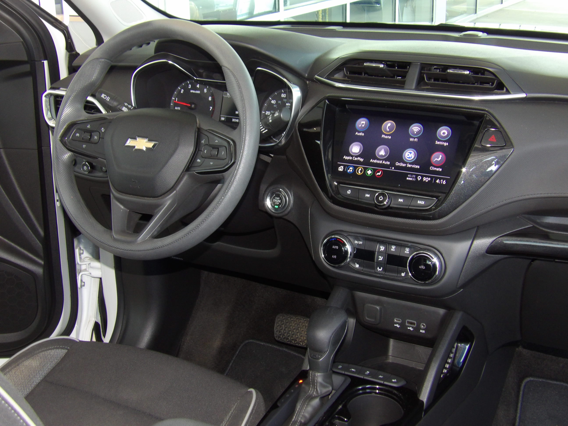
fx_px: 755
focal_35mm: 46
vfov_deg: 31.5
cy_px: 213
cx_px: 284
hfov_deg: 41.2
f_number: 3.8
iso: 250
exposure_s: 1/29
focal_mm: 8.2
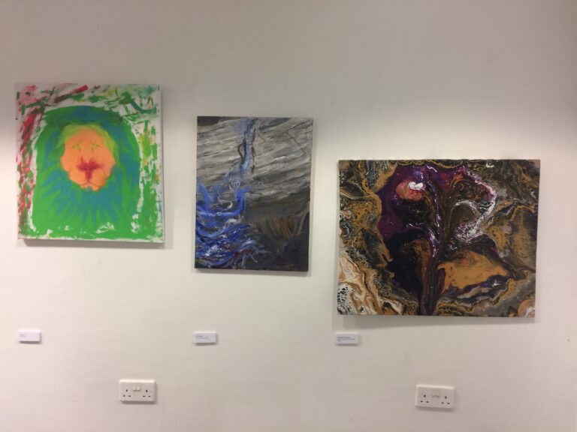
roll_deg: -0.2
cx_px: 288
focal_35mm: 29
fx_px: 483
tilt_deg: -4.7
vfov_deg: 48.2
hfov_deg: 61.7
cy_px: 216
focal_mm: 4.15
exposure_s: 1/33
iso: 125
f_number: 2.2
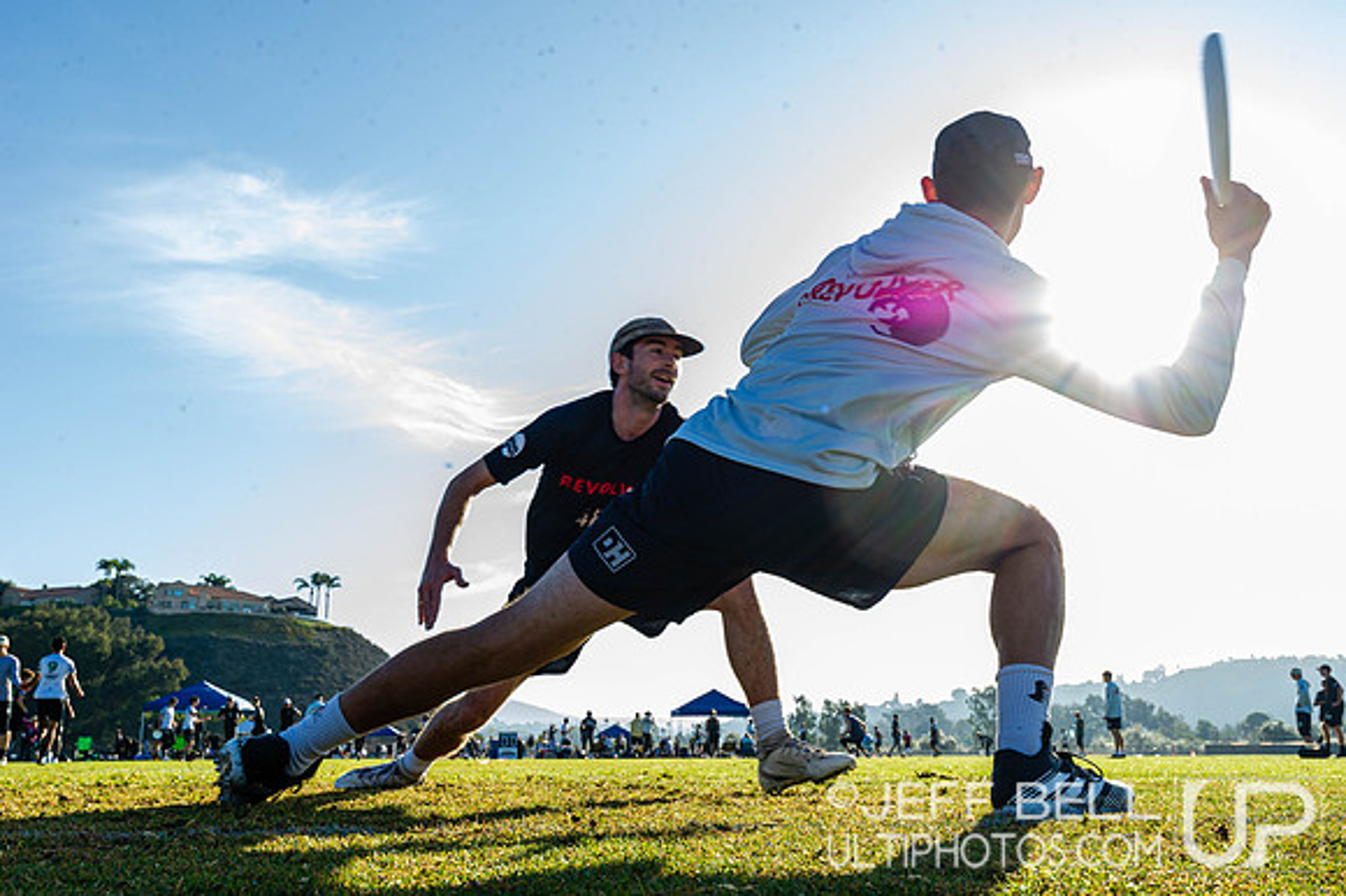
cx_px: 673
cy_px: 448
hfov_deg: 54.5
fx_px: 1308
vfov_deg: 37.8
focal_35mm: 35
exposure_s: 1/320
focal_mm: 35
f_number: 11
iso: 800
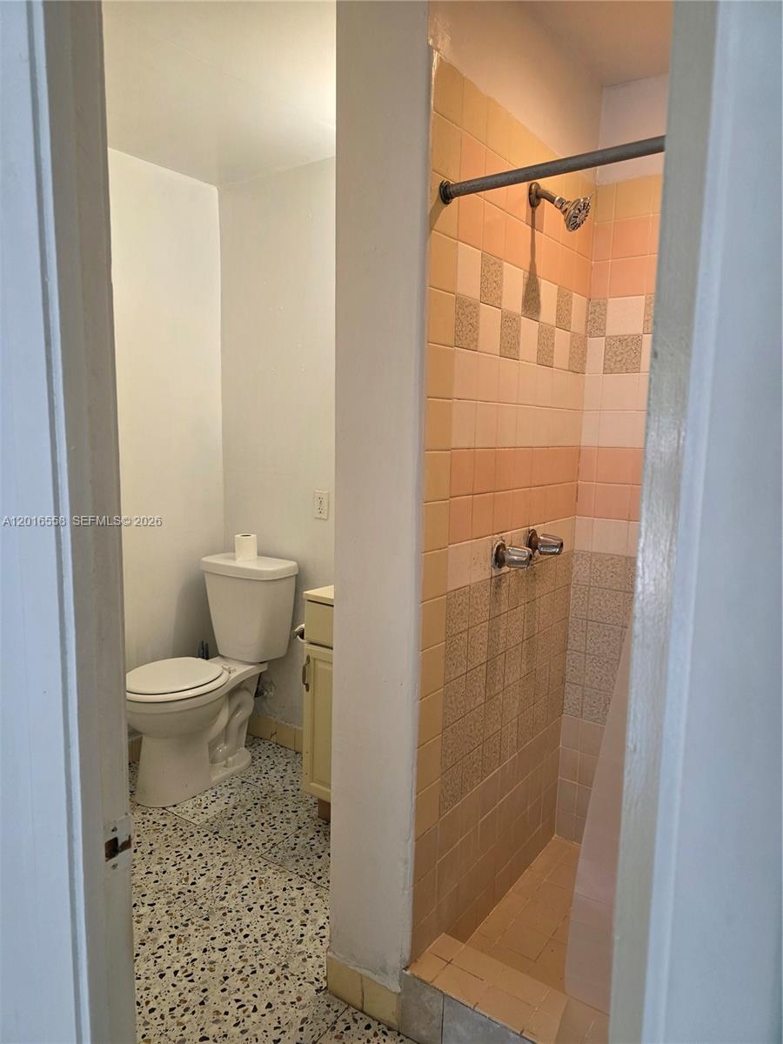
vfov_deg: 73.9
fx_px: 694
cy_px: 522
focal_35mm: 23
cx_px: 392
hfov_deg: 58.9
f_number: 1.7
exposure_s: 1/120
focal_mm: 6.3
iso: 125
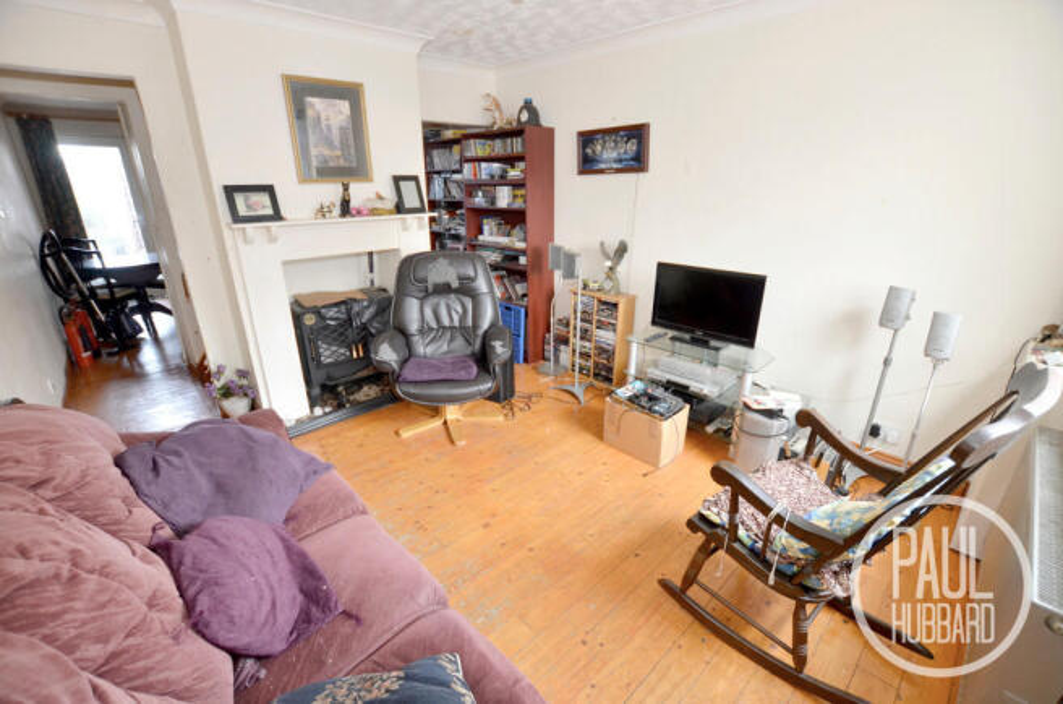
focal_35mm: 15
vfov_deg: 77.0
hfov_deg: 100.5
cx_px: 532
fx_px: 442
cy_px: 352
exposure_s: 1/60
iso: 800
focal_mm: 10
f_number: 4
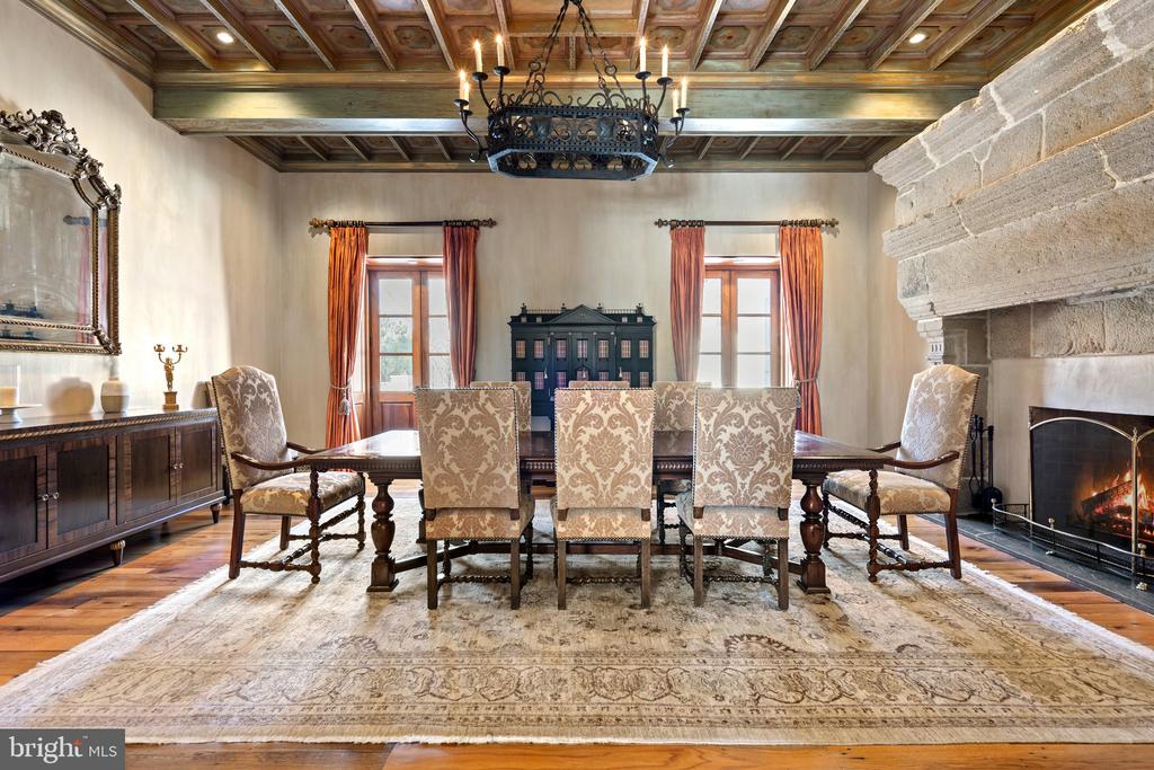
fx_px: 513
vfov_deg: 73.8
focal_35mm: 16
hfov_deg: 96.7
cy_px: 385
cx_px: 577
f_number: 8
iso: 500
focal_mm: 16
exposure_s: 1/1.67
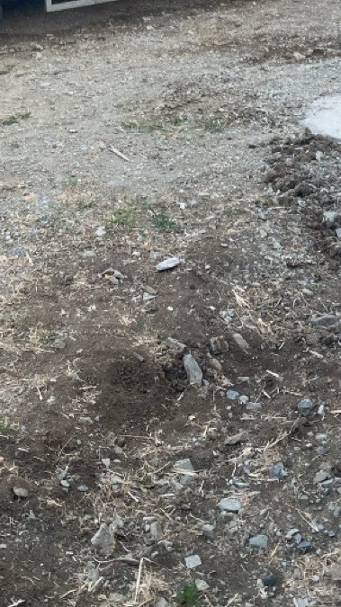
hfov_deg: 21.3
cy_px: 63
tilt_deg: -14.2
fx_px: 901
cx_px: 88
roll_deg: +2.4
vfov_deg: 35.1
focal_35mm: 56
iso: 32
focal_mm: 4.25
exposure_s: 1/156
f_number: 1.8
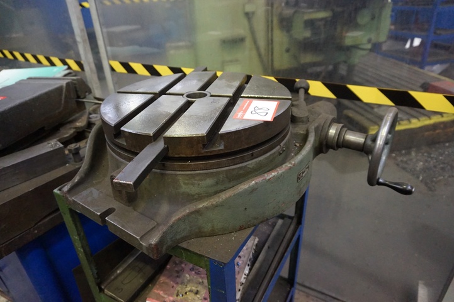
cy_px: 151
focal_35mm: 24
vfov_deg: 53.1
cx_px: 227
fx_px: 303
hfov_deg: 73.8
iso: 3200
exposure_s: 1/25
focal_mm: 16
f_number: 3.5
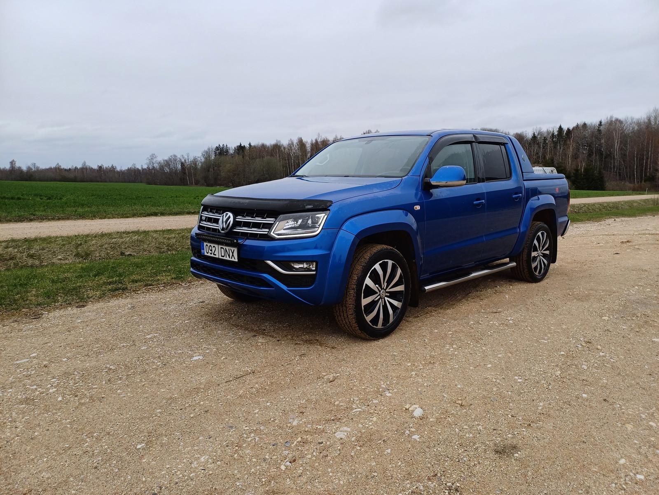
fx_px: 476
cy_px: 248
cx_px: 330
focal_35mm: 25
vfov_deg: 54.9
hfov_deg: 69.4
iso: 50
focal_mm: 4.65
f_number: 1.8
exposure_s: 1/401
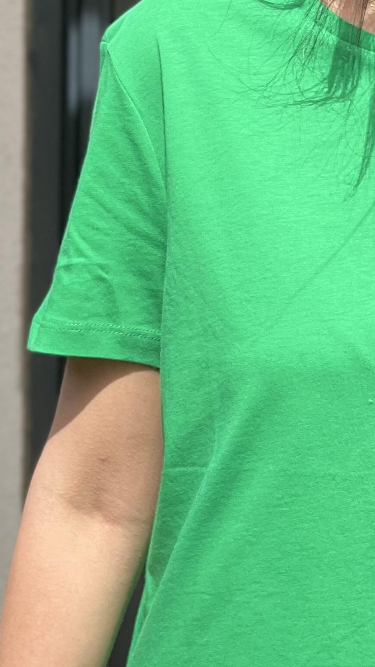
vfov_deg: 9.8
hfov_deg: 5.5
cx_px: 393
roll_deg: -0.4
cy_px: 322
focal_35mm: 221
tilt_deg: -6.8
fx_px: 3907
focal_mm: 9
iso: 25
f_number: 2.8
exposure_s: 1/292
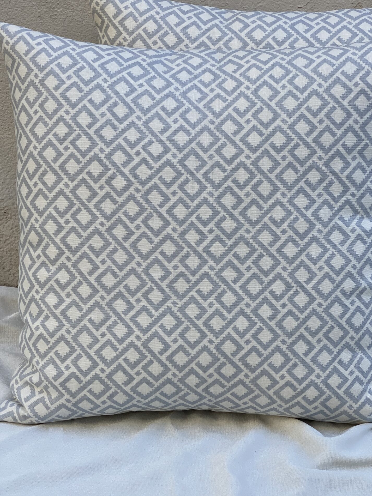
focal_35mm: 70
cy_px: 264
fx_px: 1003
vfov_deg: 27.8
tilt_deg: -22.5
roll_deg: +0.2
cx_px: 238
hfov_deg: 21.0
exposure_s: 1/235
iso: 20
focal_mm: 6
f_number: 2
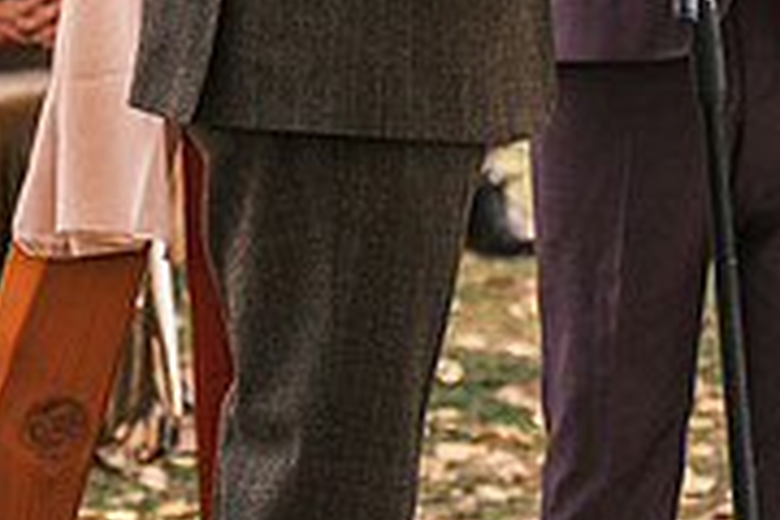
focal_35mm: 458
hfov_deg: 4.5
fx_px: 9923
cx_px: 758
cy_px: -245
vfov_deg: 3.0
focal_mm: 94.5
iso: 400
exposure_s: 1/500
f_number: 3.6
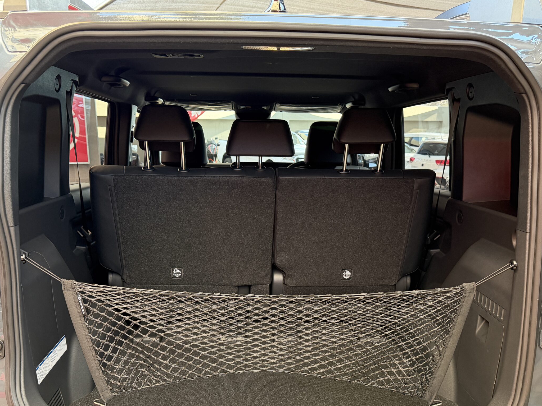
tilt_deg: -13.7
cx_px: 257
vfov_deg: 46.5
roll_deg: +0.1
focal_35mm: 30
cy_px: 244
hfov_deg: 59.9
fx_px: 470
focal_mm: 6.76
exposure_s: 1/60
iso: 320
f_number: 1.78
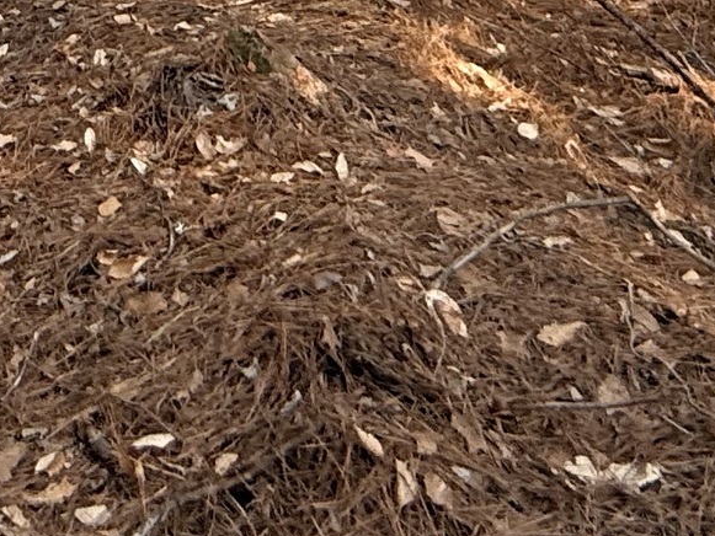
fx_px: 1529
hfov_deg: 24.5
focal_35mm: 74
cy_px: -865
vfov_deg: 13.0
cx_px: -84
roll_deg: -1.4
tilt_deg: +16.9
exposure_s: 1/205
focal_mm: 2.22
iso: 50
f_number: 2.2
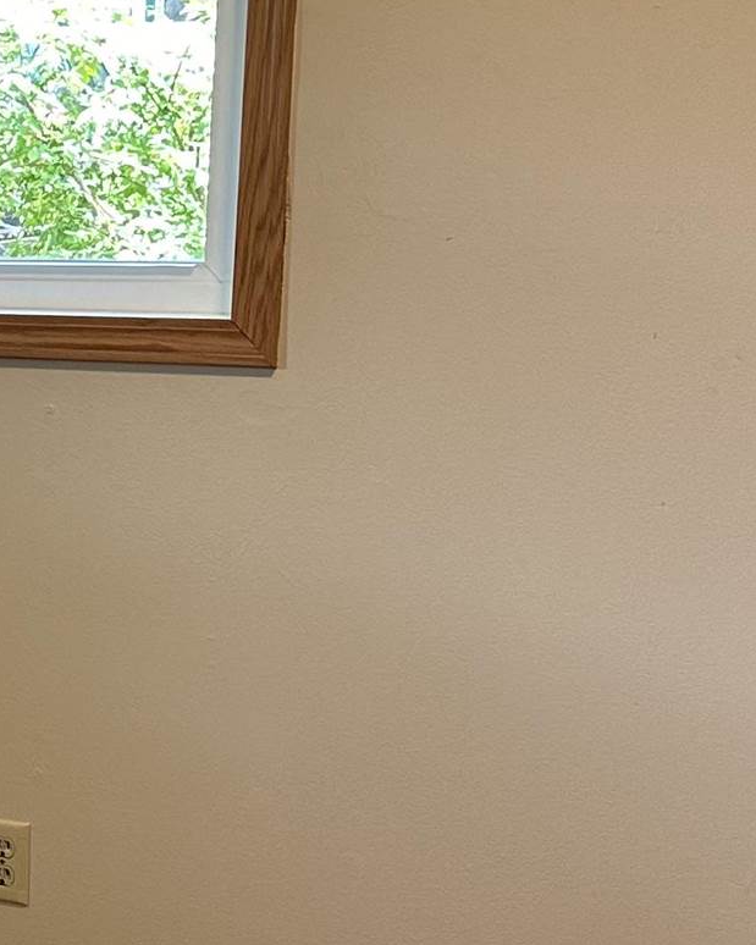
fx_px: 2602
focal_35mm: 93
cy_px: 596
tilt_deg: -10.1
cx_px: -689
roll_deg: +0.5
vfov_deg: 20.6
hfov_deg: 14.2
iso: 160
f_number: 1.78
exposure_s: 1/60
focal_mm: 6.86
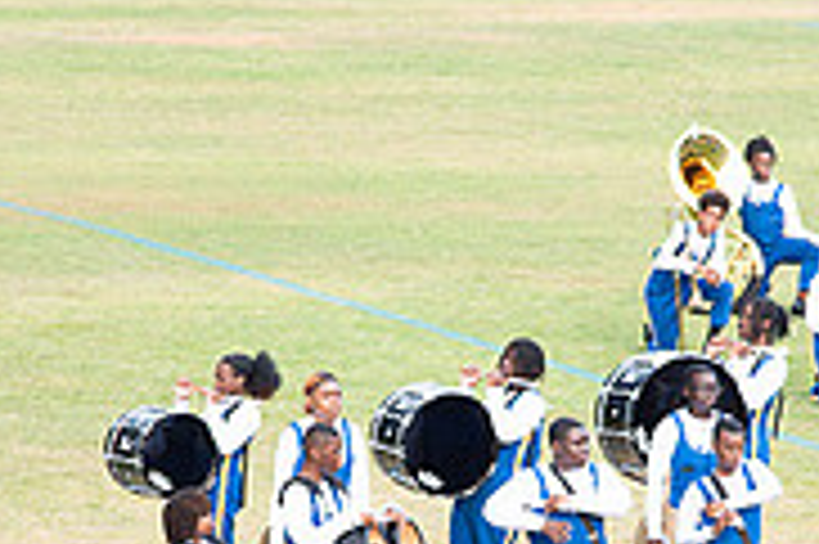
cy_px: 495
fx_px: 7955
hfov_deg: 5.9
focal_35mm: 350
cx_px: 468
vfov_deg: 3.9
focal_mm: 110
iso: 100
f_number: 4
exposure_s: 1/200
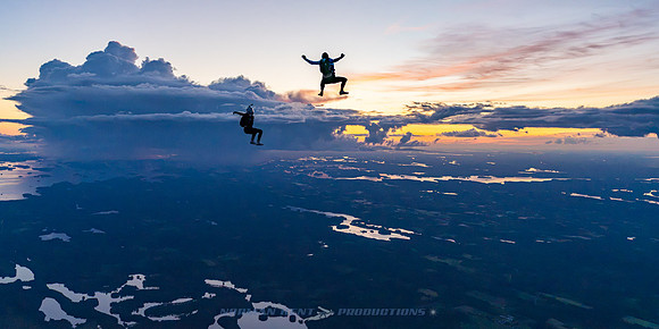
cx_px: 330
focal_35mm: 30
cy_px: 110
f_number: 4
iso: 1000
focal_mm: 28
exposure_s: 1/2000
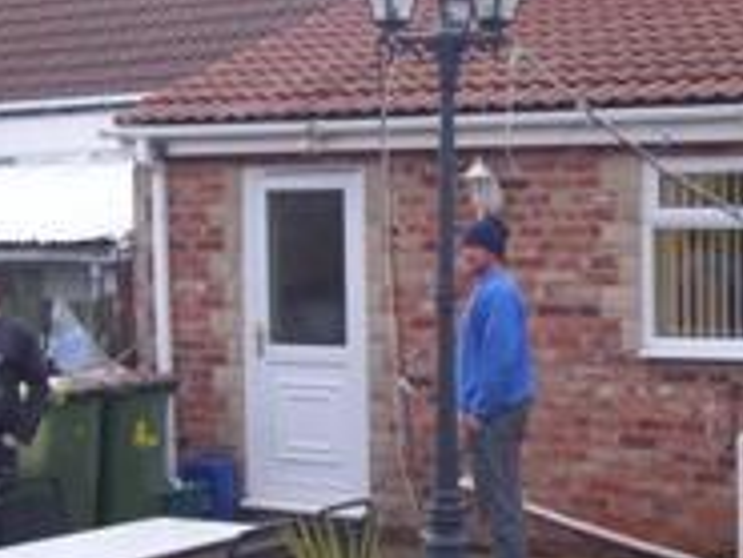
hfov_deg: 28.4
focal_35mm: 67
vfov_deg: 21.9
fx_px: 1439
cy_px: 213
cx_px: 586
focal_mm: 6.3
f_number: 3.5
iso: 100
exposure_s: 1/30
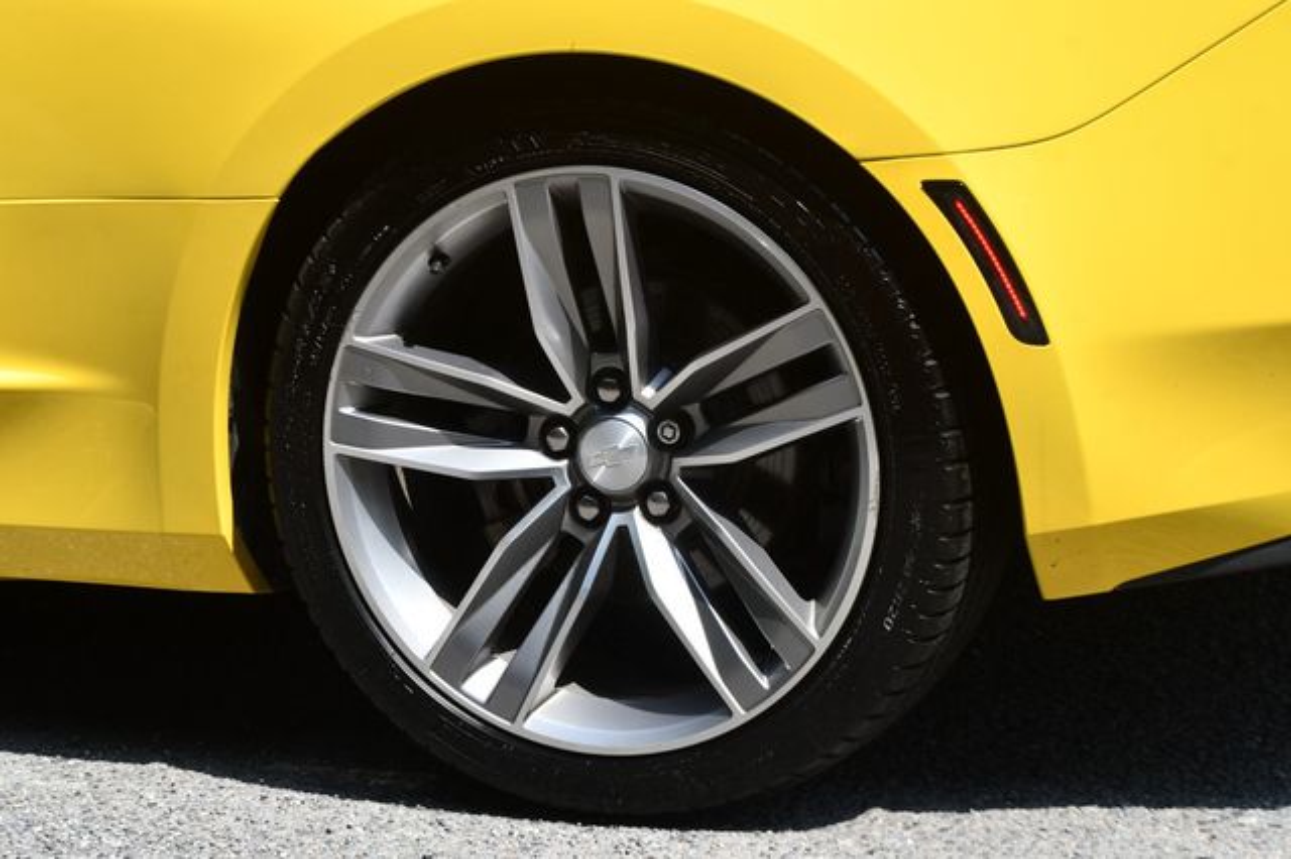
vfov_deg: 9.9
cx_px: 646
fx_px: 4946
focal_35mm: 138
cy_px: 430
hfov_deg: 14.9
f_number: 8
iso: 160
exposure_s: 1/250
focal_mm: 92
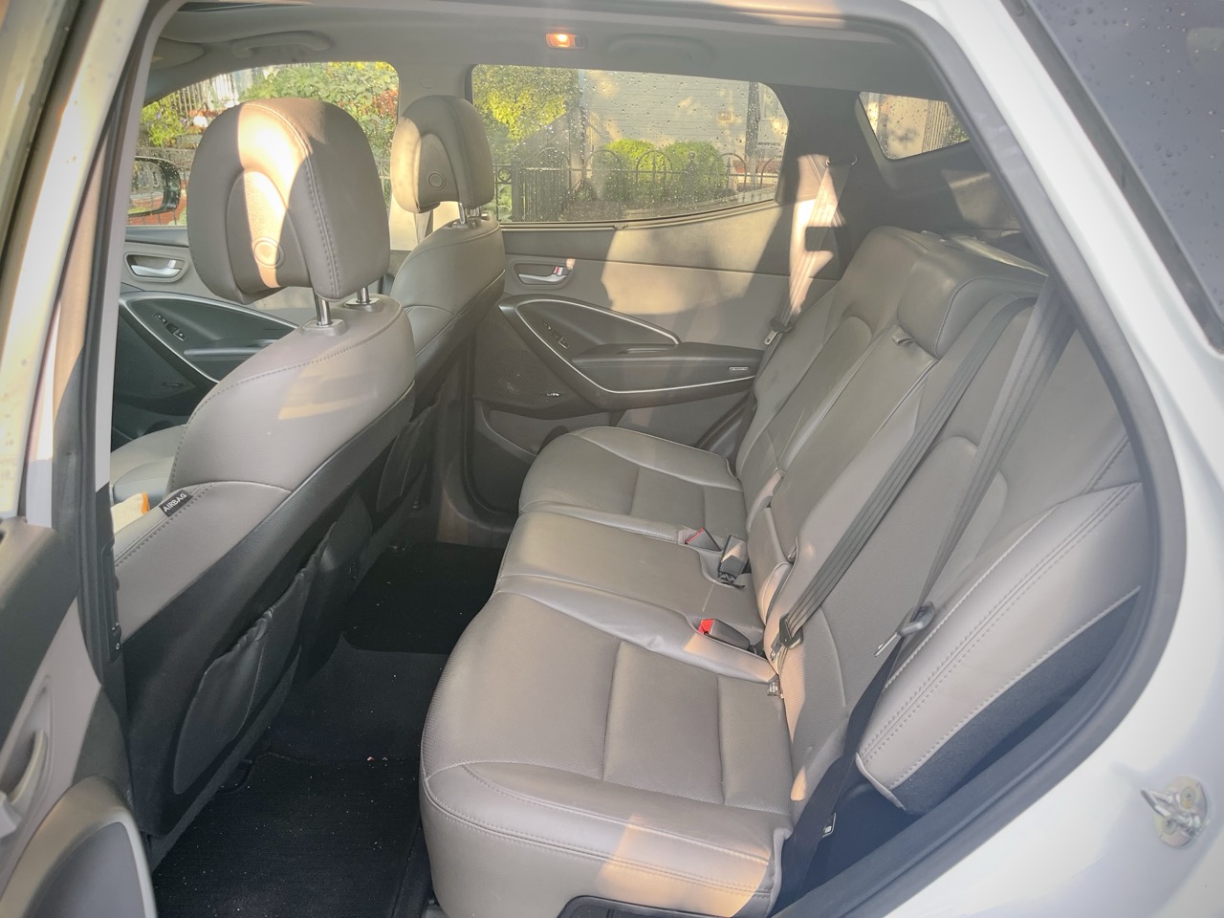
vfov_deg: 53.1
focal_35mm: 26
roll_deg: -2.0
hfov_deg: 67.3
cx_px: 612
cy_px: 459
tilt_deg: -21.7
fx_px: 919
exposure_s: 1/121
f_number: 1.6
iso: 100
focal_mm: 5.1
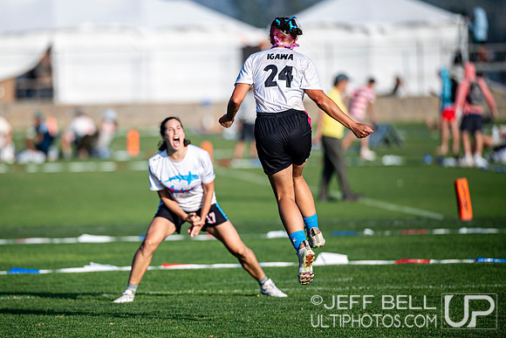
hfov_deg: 6.0
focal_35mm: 341
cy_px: 169
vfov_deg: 4.0
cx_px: 186
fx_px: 4797
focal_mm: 270
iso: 100
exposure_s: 1/1600
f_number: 3.2
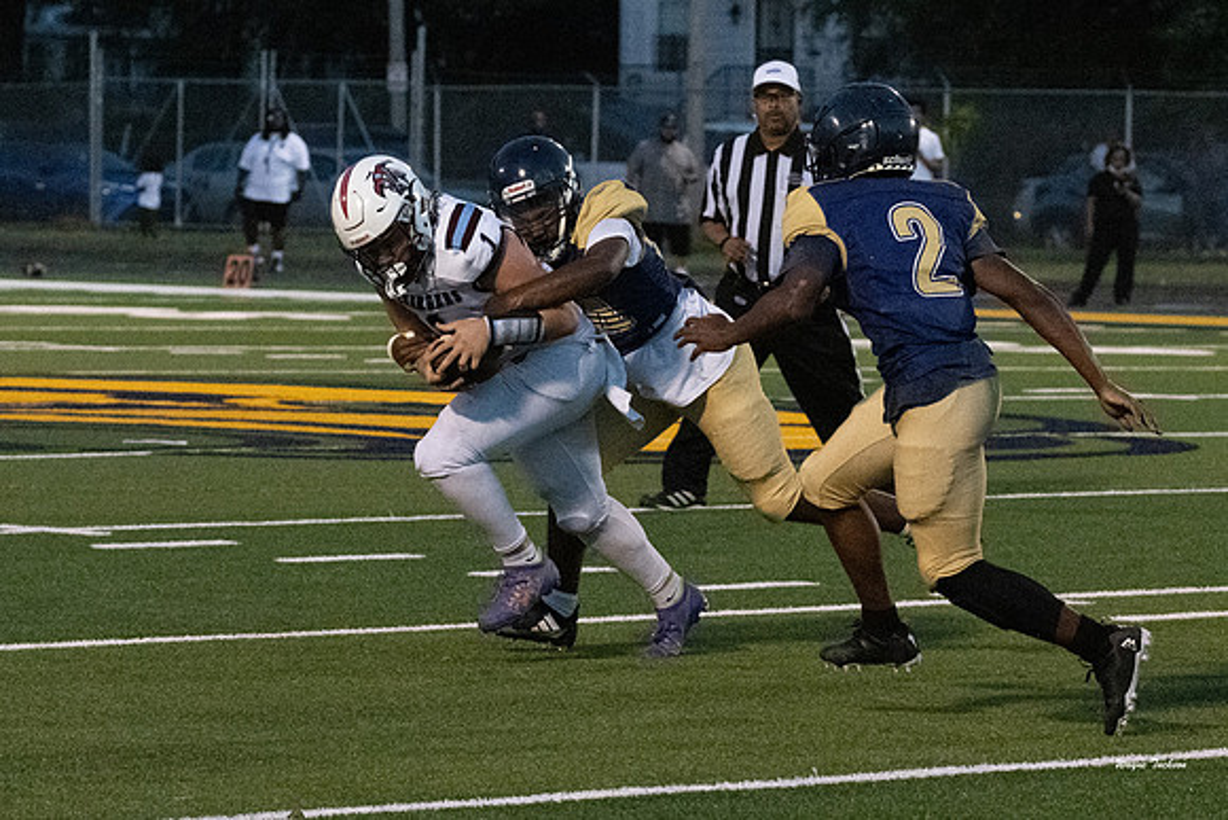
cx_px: 477
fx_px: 8168
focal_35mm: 239
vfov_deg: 5.7
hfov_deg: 8.6
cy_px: 428
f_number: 5
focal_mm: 120
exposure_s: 1/1250
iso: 20000
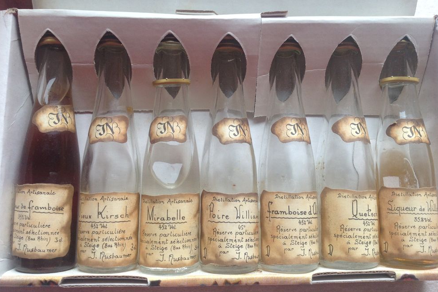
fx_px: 450
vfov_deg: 35.9
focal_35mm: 37
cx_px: 222
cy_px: 137
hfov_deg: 51.9
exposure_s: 1/60
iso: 64
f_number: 2.4
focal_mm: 4.28
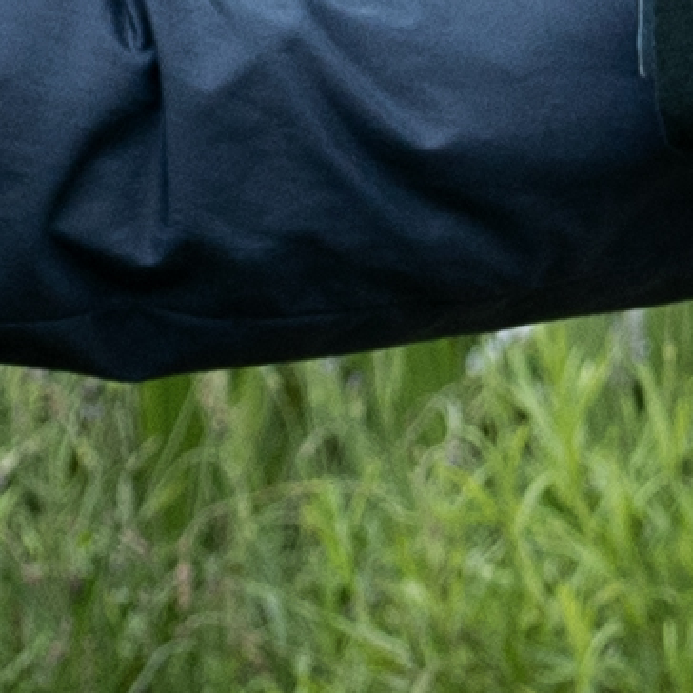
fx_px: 26047
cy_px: 575
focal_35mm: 1150
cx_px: 198
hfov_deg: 1.5
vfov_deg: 1.5
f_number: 6.3
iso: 640
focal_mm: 116
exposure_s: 1/400
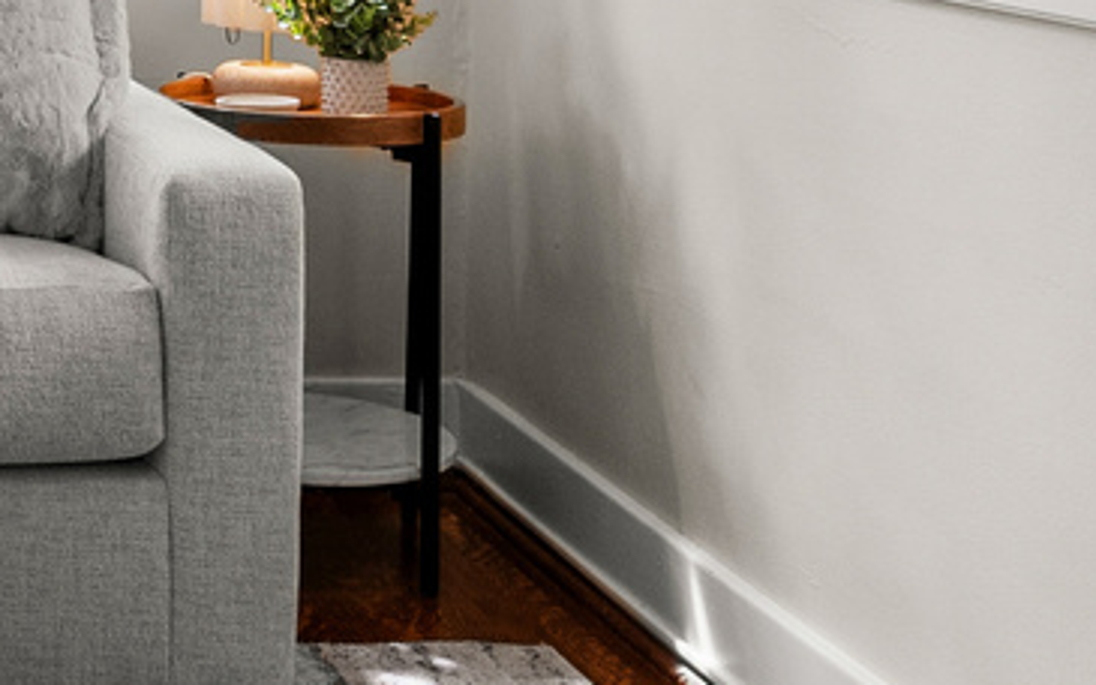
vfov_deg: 15.3
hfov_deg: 22.3
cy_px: -275
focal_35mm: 80
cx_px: -447
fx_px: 2389
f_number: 7.1
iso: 500
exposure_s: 1/20
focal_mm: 14
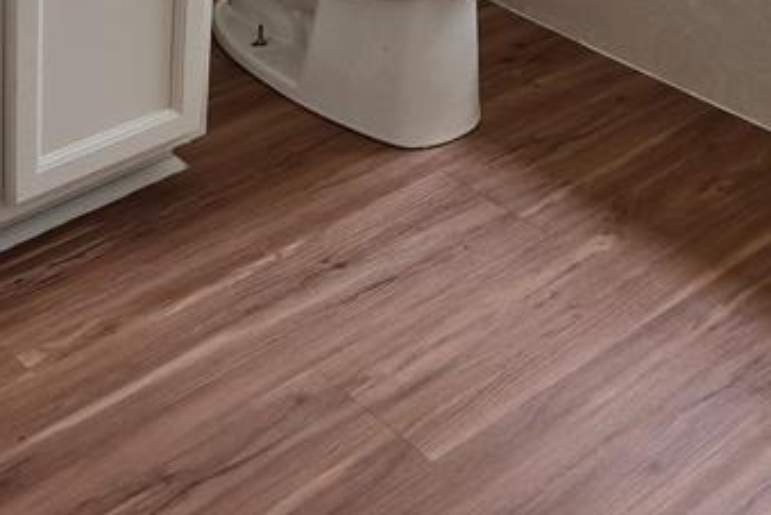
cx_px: 32
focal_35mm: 72
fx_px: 1543
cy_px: -193
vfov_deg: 17.5
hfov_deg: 26.8
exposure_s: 1/180
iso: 160
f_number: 1.8
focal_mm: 5.4
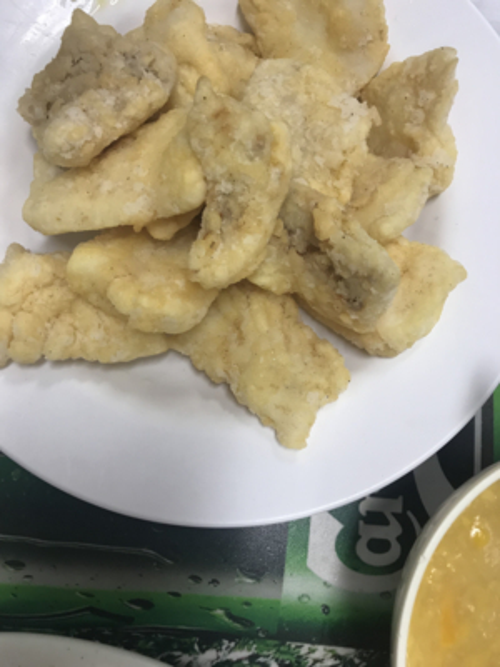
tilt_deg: -81.2
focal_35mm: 28
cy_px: 334
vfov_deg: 63.4
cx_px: 250
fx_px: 539
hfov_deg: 49.7
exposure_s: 1/33
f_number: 1.8
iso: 25
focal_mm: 3.99
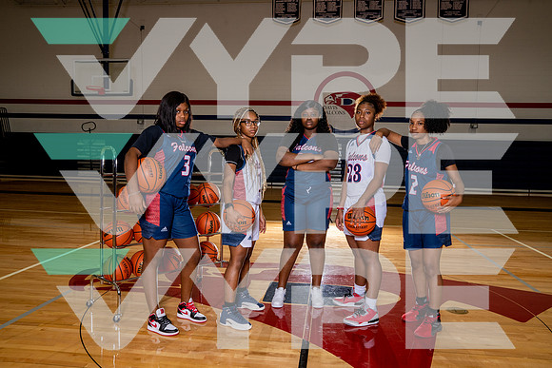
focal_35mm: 30
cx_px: 276
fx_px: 460
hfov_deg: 61.9
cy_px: 184
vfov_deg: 43.6
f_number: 9
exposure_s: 1/200
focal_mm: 30
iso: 800
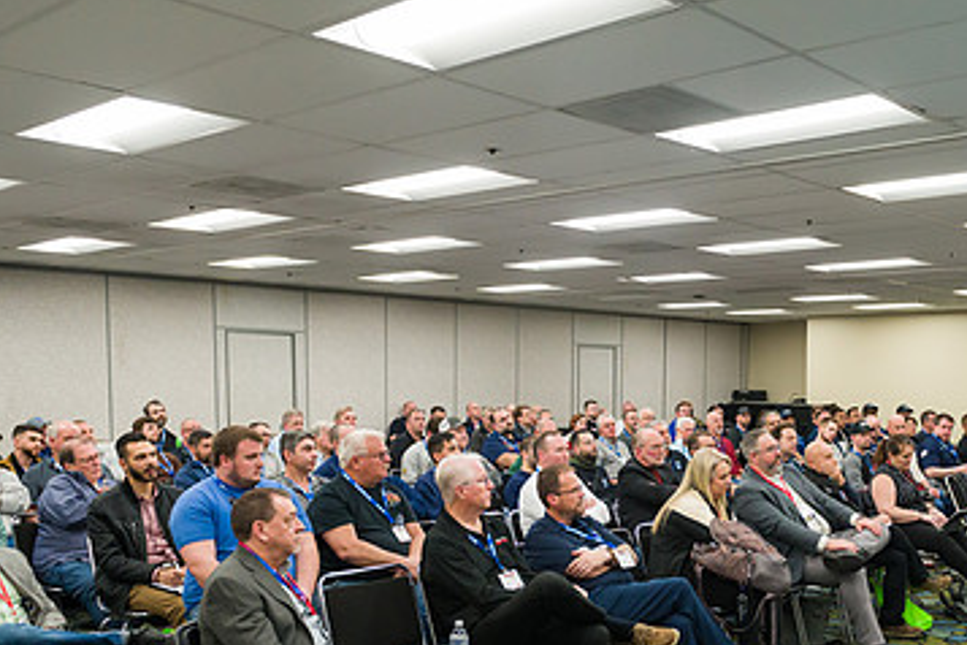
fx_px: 1048
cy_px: 458
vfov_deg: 33.7
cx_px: 656
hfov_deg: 48.6
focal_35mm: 39
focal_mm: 24
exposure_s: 1/400
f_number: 5
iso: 3200
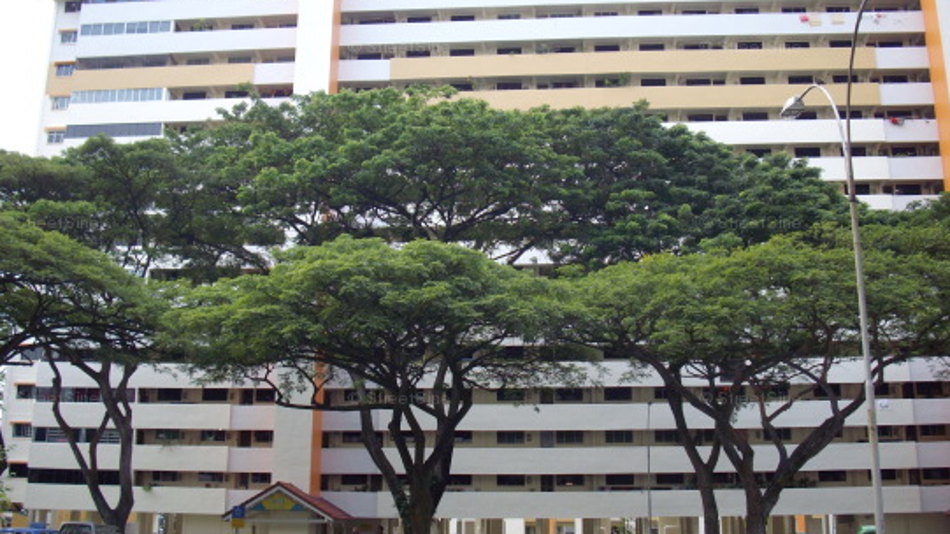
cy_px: 225
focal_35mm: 41
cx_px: 479
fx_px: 1033
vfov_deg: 28.9
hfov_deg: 49.4
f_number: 2.8
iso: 81
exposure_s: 1/125
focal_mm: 6.2
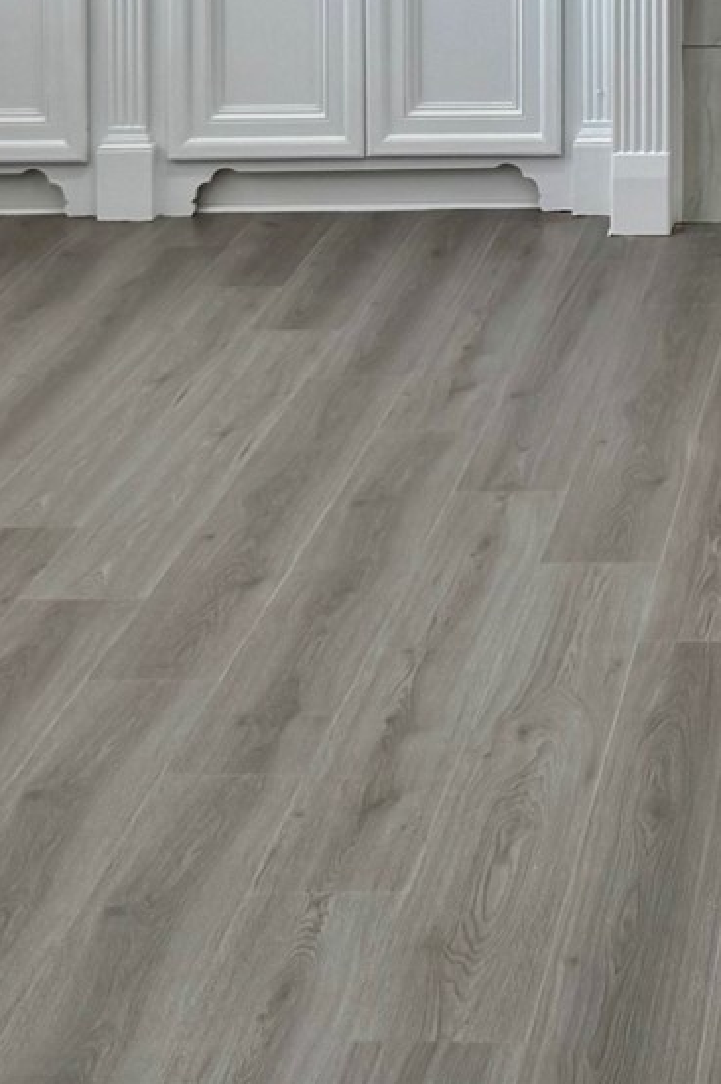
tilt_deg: -1.8
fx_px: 2797
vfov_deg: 19.7
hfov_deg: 14.1
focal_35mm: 93
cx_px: 928
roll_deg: -0.1
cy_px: -424
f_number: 1.78
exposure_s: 1/120
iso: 100
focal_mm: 6.76
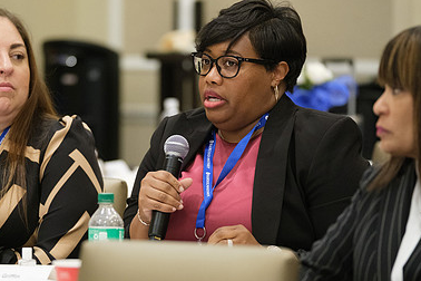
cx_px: 150
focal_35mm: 322
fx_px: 3765
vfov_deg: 4.3
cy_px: 168
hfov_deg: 6.4
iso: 3200
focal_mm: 140
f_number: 2.8
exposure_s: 1/160
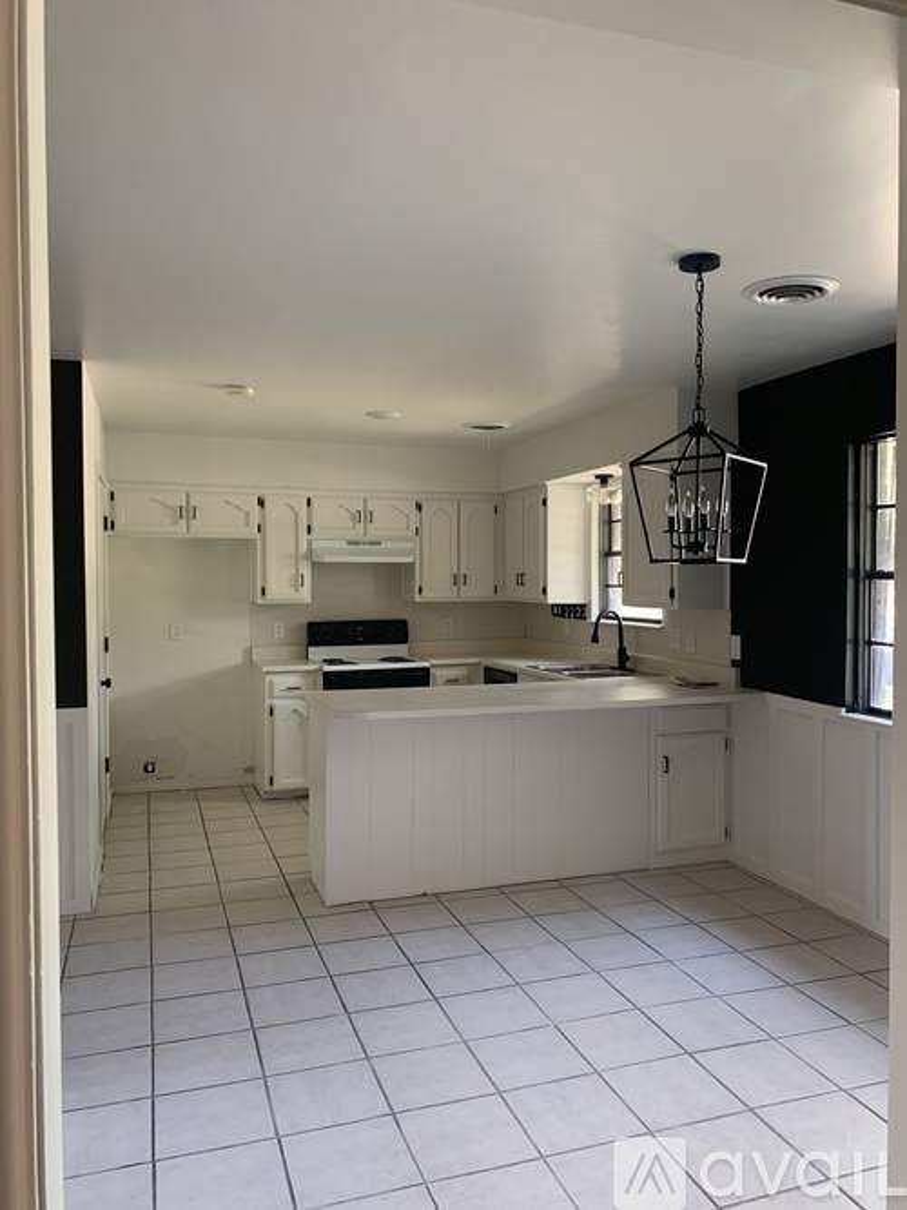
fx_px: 909
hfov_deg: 53.0
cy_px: 605
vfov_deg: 67.3
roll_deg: +0.4
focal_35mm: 26
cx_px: 454
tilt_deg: -0.5
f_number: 1.8
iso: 250
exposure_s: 1/60
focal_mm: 4.25
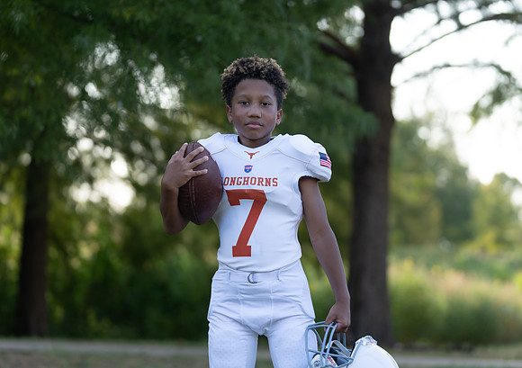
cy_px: 191
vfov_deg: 10.7
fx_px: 1970
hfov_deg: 15.1
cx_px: 270
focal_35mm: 133
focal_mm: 106
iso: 160
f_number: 2.8
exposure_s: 1/400
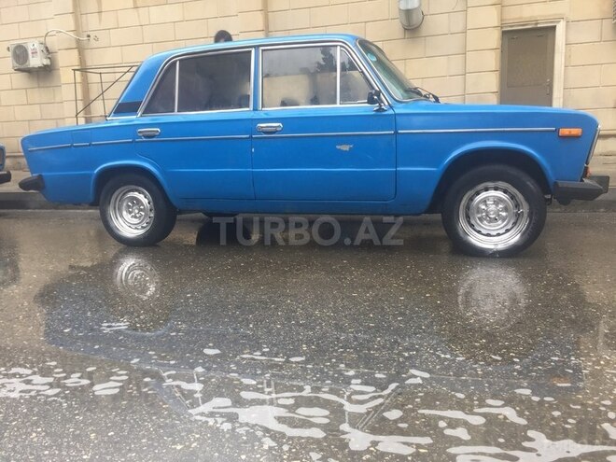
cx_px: 308
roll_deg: +2.3
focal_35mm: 29
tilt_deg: -10.2
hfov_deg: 61.7
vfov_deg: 48.2
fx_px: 516
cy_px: 231
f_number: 2.2
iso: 32
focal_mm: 4.15
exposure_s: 1/50
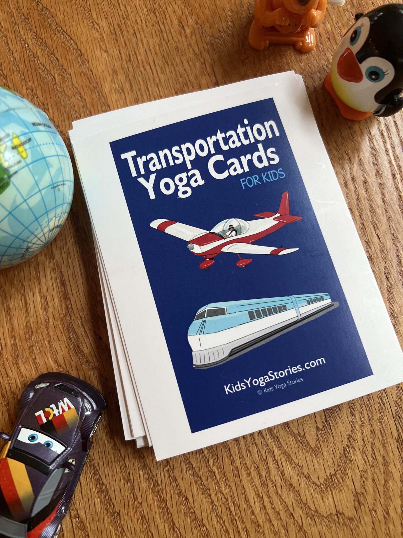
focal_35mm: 26
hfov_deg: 53.1
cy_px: 269
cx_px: 202
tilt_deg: -78.6
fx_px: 404
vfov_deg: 67.3
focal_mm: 5.7
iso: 160
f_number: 1.5
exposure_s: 1/60
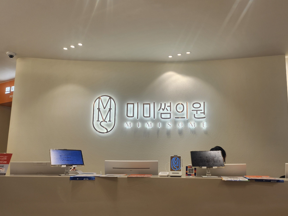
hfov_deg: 61.4
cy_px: 123
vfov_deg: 48.1
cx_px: 163
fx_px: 241
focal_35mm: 29
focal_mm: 5
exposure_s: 1/120
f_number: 1.8
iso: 50
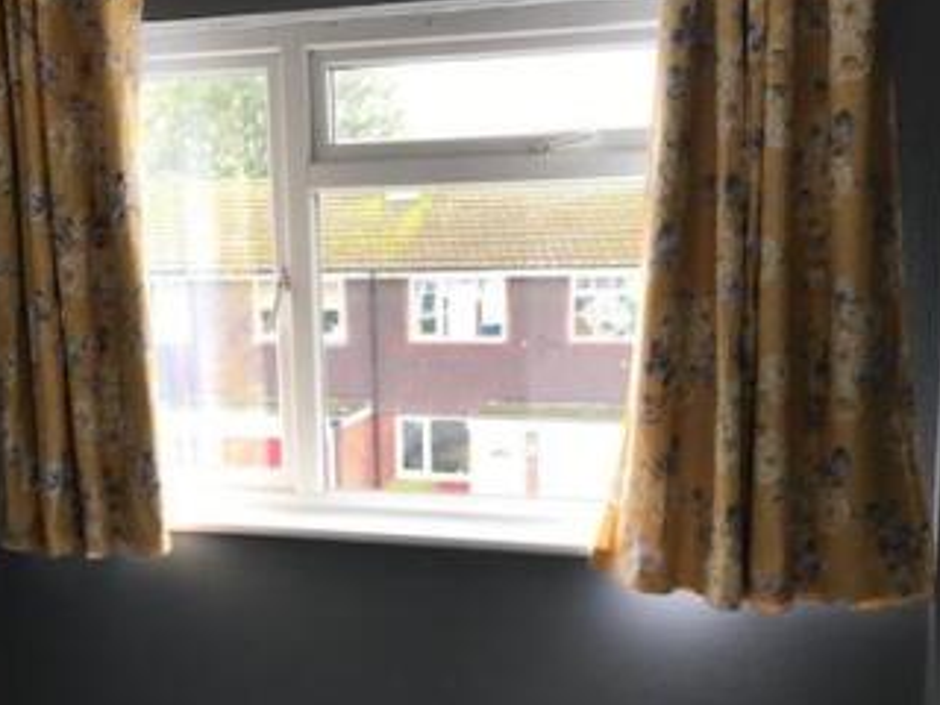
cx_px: 348
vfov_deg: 28.4
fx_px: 1385
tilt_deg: -10.0
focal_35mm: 51
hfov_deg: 37.3
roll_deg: +1.2
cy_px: 460
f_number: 1.8
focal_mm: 3.99
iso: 32
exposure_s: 1/100
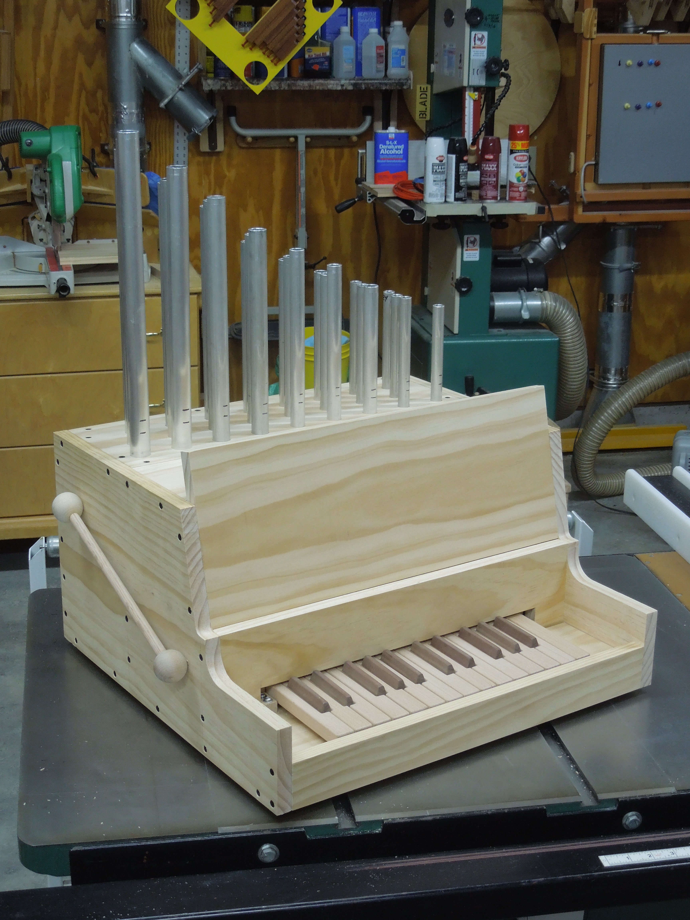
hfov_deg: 27.0
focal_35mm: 54
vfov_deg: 35.5
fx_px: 1435
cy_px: 460
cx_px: 345
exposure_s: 1/30
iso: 400
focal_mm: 9.8
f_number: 4.2
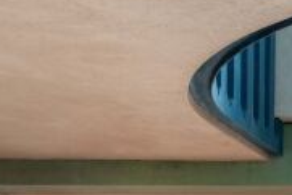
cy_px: 318
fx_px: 787
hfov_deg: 18.6
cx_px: 436
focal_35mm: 97
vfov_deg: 13.1
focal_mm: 24
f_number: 11
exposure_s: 1/8
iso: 160
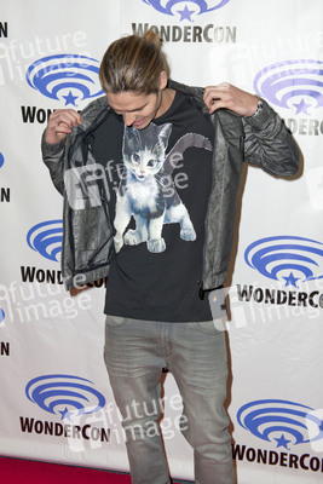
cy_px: 242
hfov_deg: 28.1
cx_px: 162
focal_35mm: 48
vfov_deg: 41.1
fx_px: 645
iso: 400
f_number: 4.5
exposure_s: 1/400
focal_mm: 48
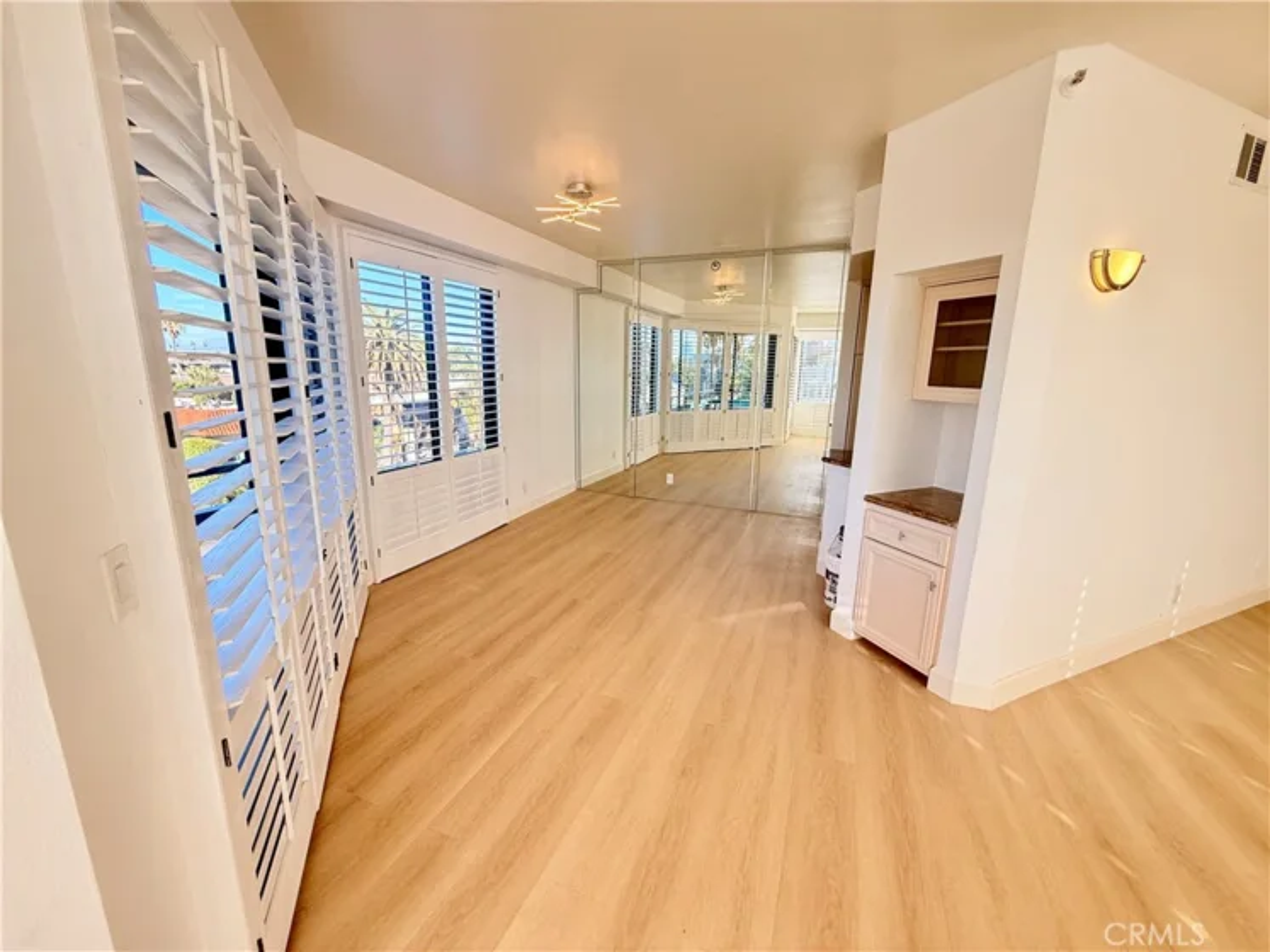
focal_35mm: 14
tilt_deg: -12.5
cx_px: 635
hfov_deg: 102.1
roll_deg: -1.1
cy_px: 476
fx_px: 514
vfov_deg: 85.7
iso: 100
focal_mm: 2.22
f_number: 2.2
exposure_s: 1/120
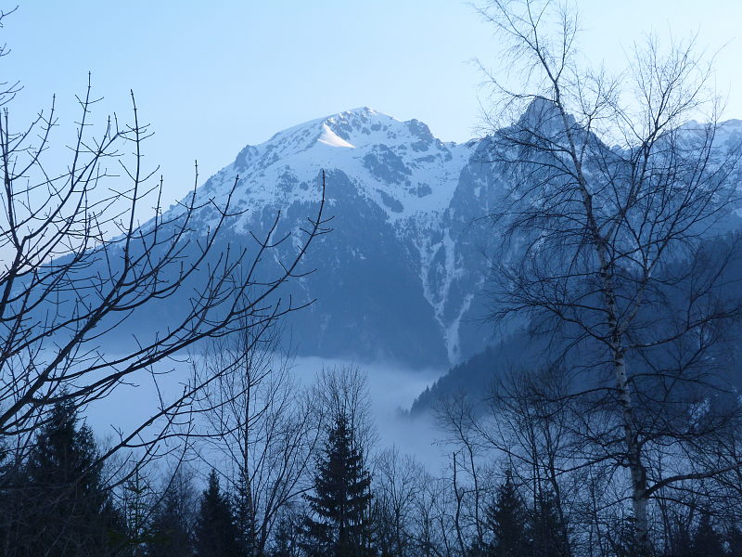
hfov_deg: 41.2
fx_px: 986
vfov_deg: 31.5
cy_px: 278
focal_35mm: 46
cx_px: 371
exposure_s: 1/200
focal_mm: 8.3
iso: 80
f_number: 4
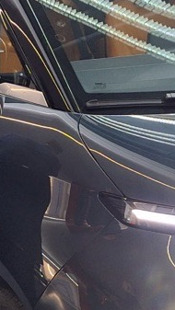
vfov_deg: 20.5
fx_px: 856
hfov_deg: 11.7
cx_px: 75
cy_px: 189
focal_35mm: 104
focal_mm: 5.54
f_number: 1.8
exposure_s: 1/25
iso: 250
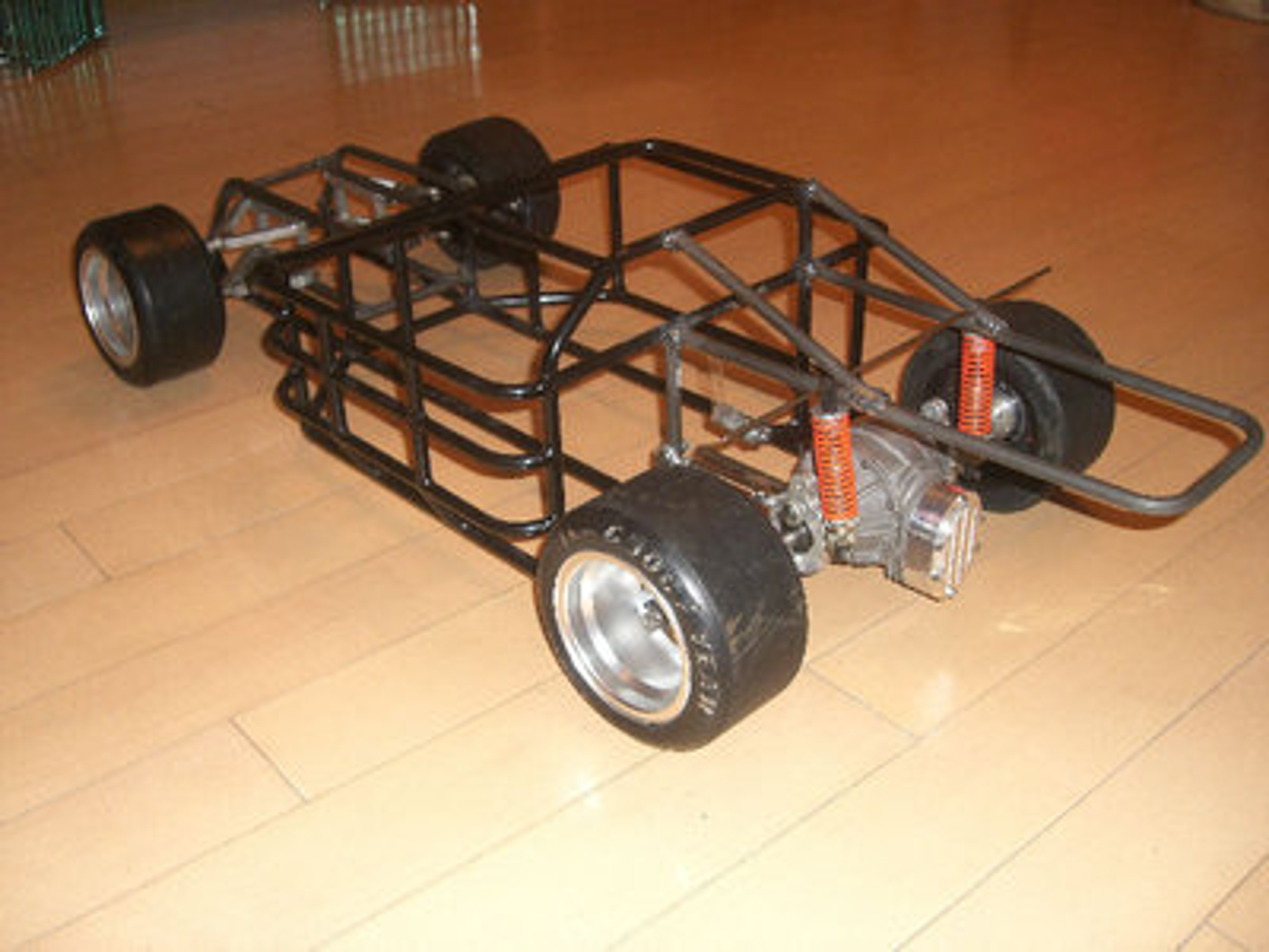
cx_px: 634
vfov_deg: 37.7
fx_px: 1393
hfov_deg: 49.0
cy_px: 476
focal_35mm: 38
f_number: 2.7
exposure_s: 1/60
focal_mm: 6.2
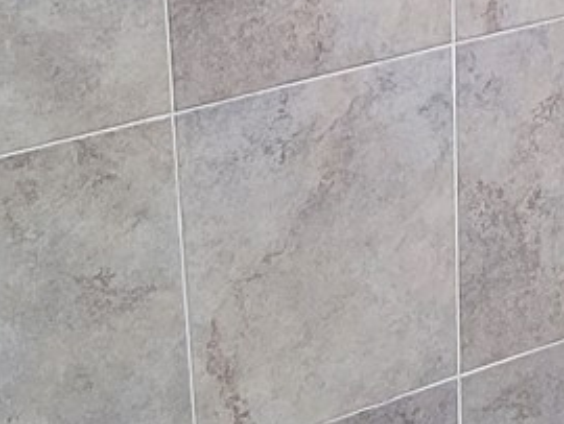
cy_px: -437
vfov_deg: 15.3
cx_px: 516
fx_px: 1256
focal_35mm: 77
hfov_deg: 24.5
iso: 400
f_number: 2.2
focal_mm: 2.2
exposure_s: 1/60
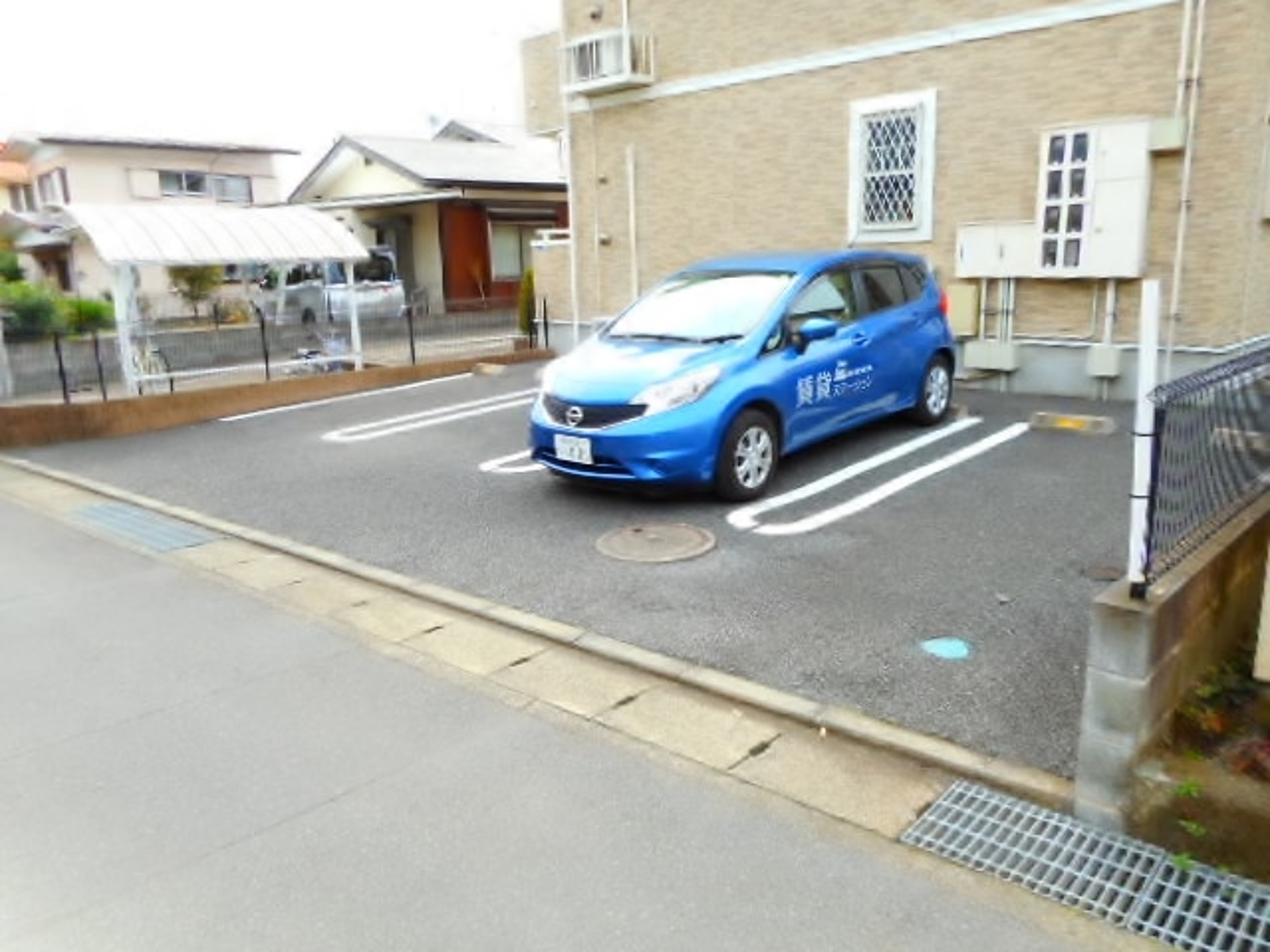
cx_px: 635
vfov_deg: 54.9
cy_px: 476
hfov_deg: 69.4
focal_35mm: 25
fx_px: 917
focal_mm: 4.5
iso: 80
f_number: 3.7
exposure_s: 1/125
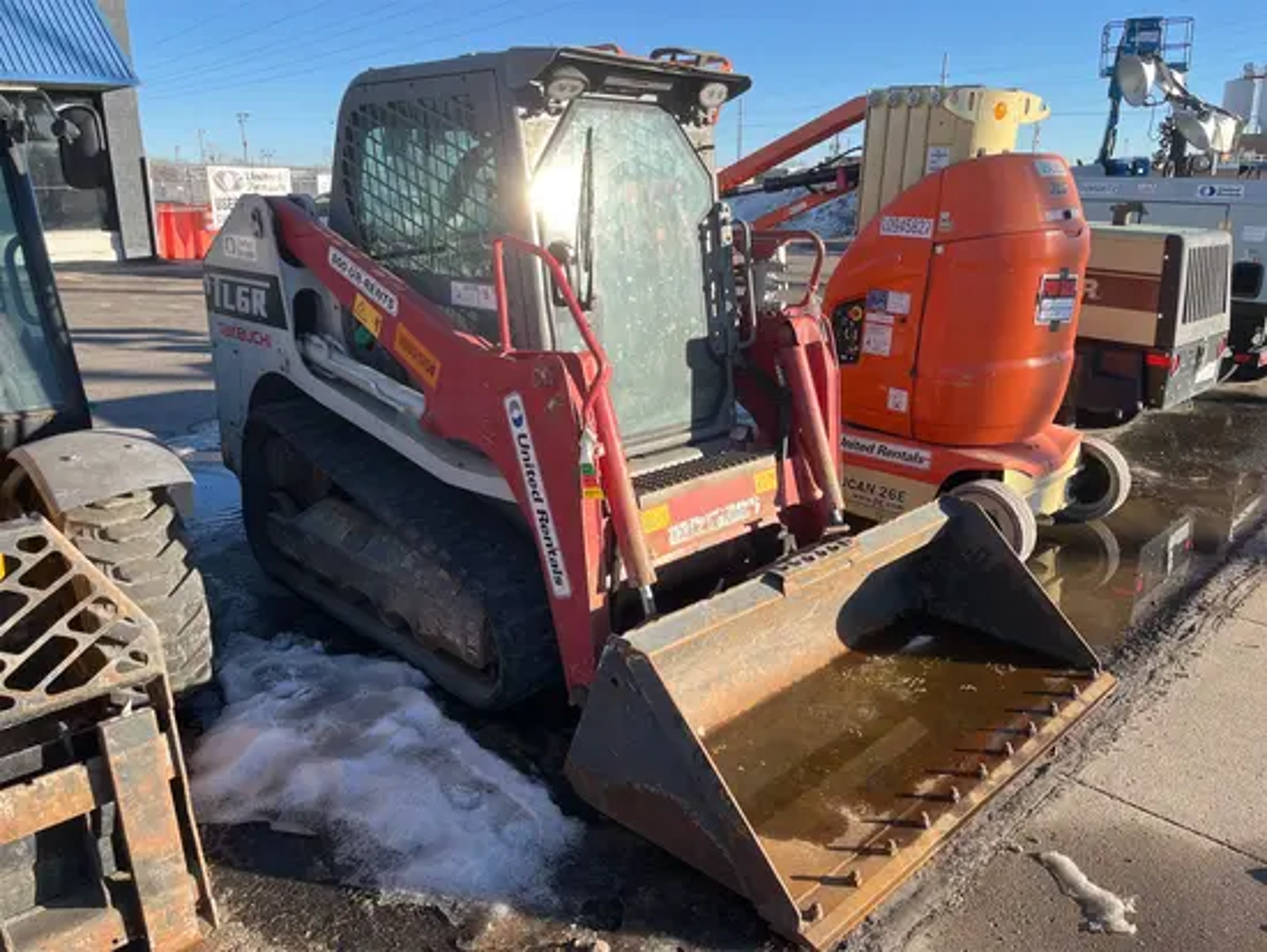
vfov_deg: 53.1
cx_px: 634
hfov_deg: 67.3
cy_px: 476
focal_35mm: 26
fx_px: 952
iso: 50
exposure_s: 1/1294
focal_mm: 5.1
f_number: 1.6
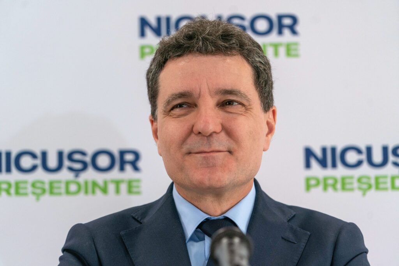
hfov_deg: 12.8
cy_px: 133
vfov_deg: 8.5
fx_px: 1785
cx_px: 200
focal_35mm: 161
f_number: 4
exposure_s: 1/500
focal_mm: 161
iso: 1600
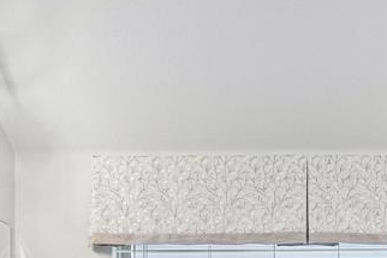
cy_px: 379
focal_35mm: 54
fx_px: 581
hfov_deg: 35.8
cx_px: 303
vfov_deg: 21.4
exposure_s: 1/125
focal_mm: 17
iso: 400
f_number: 8
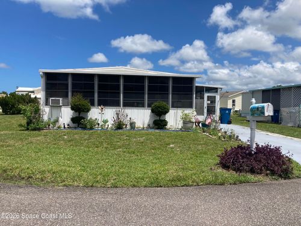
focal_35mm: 28
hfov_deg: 63.4
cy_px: 113
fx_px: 243
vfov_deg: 49.7
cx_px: 150
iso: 25
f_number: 1.8
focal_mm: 3.99
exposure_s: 1/3003
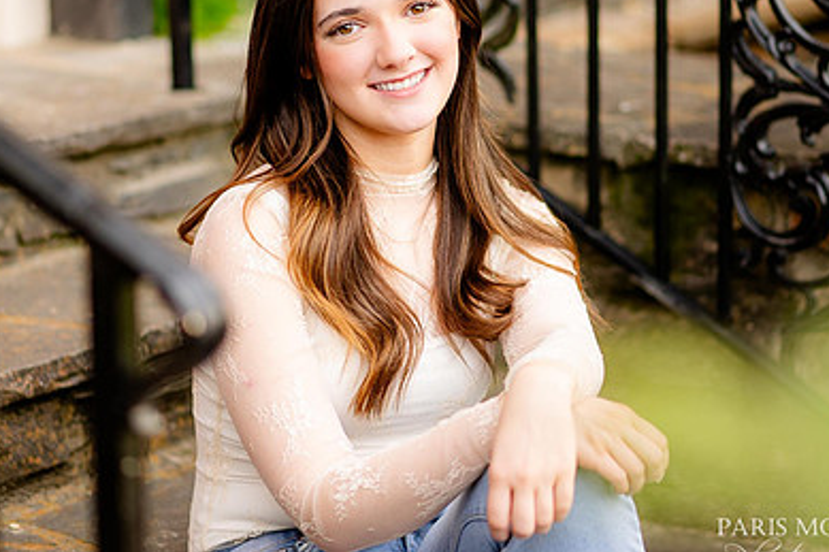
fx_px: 3222
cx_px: 403
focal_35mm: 140
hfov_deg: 14.7
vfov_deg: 9.8
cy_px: 183
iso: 100
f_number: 1.8
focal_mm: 85
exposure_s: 1/320
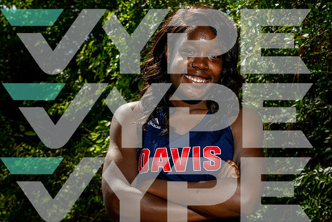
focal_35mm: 65
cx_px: 157
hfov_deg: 30.9
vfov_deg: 20.9
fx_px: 600
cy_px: 116
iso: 100
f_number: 10
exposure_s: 1/125
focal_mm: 61
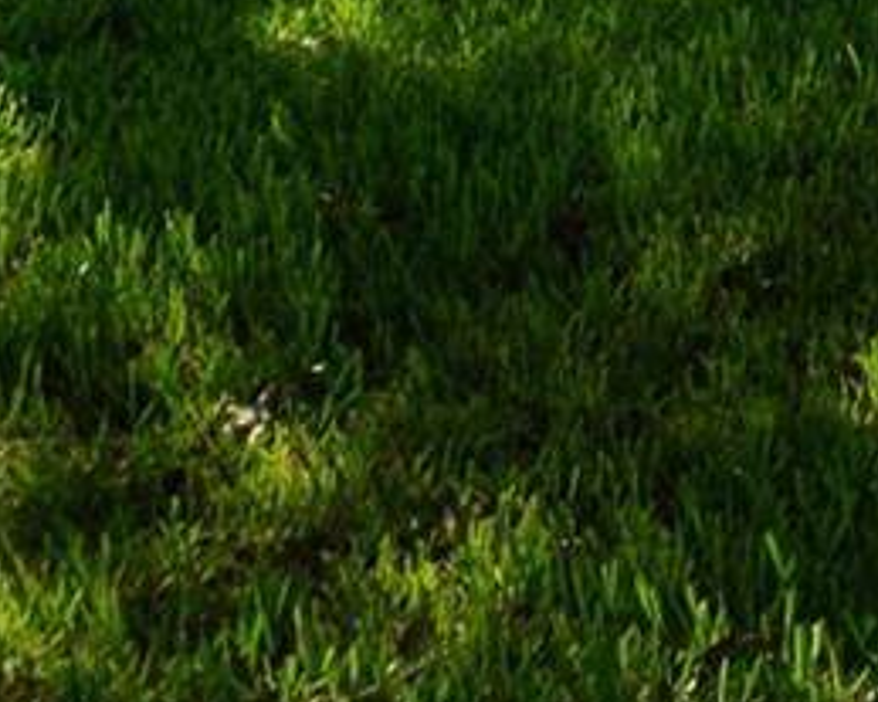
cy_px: -1051
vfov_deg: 5.9
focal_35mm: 252
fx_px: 6543
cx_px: 1234
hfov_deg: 7.6
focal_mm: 29
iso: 320
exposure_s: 1/500
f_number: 11
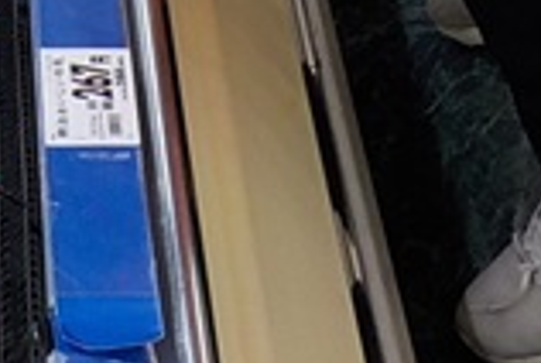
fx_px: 1897
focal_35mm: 126
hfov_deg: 15.8
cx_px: -51
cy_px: -442
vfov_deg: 9.9
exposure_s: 1/30
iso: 125
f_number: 3.3
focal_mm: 4.1
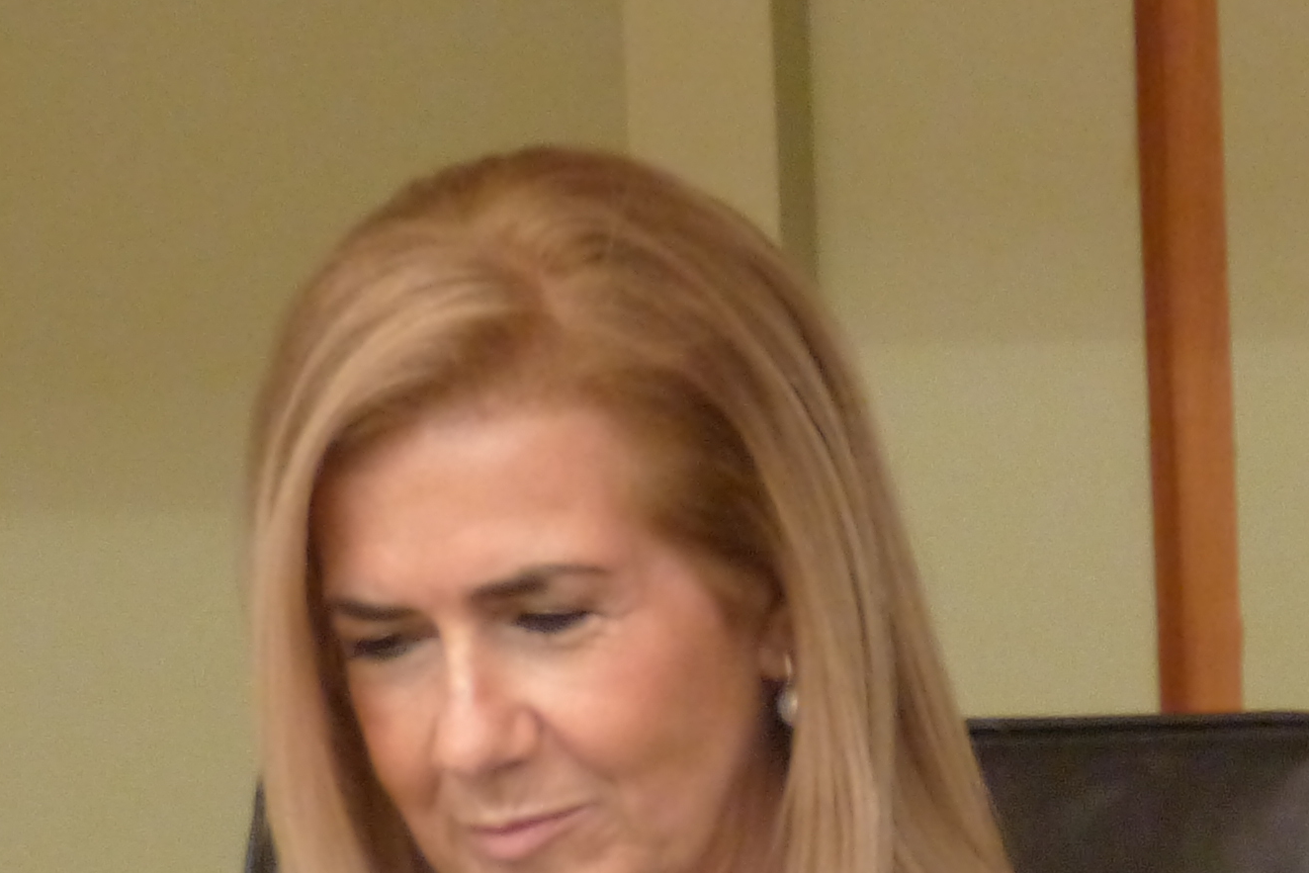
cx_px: 1442
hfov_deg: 3.2
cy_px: 1104
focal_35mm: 641
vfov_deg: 2.1
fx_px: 23308
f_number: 2.8
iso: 400
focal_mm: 36.7
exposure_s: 1/25
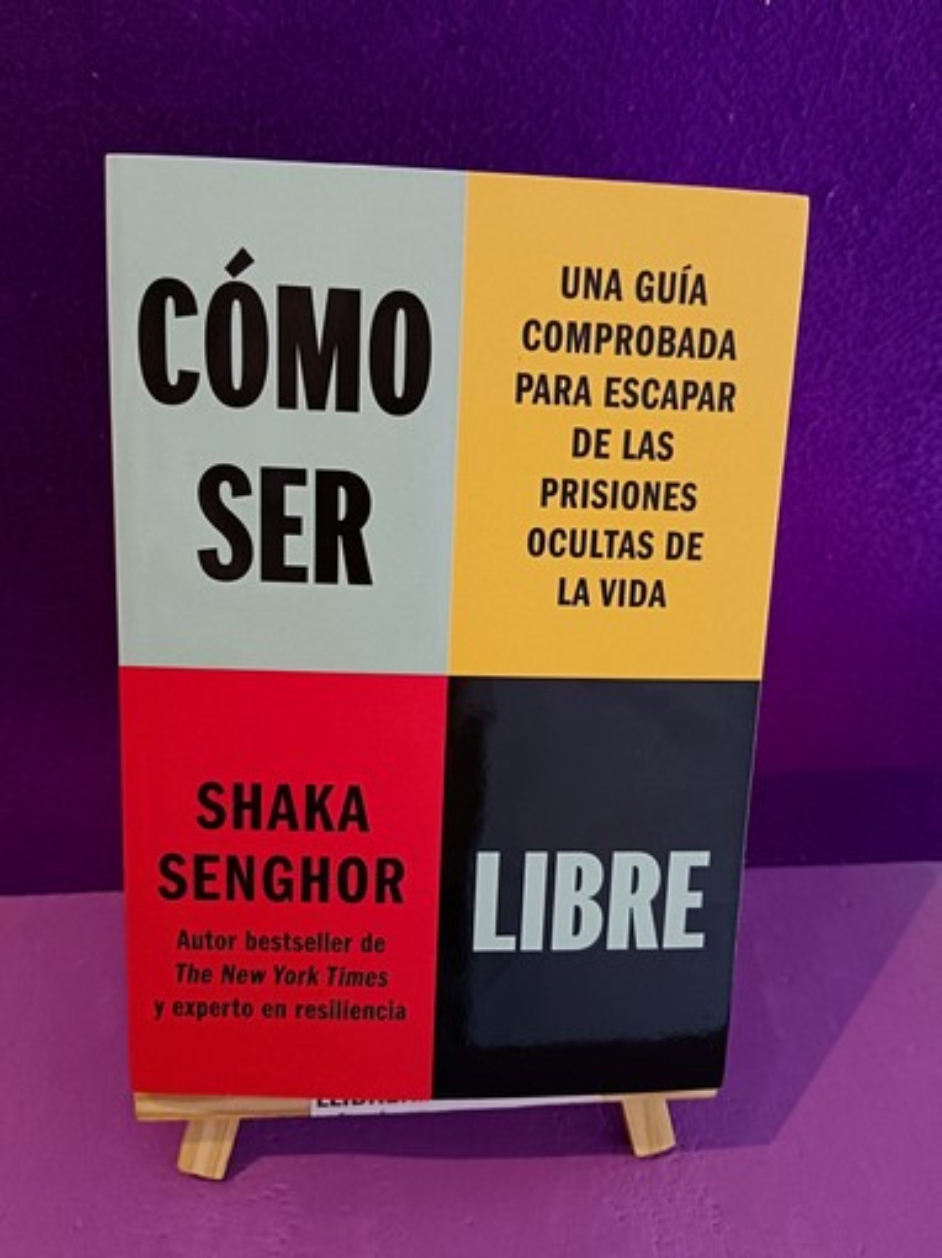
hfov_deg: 53.0
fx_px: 944
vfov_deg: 67.3
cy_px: 629
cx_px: 471
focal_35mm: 26
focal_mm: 3.96
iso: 639
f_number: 1.8
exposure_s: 1/100
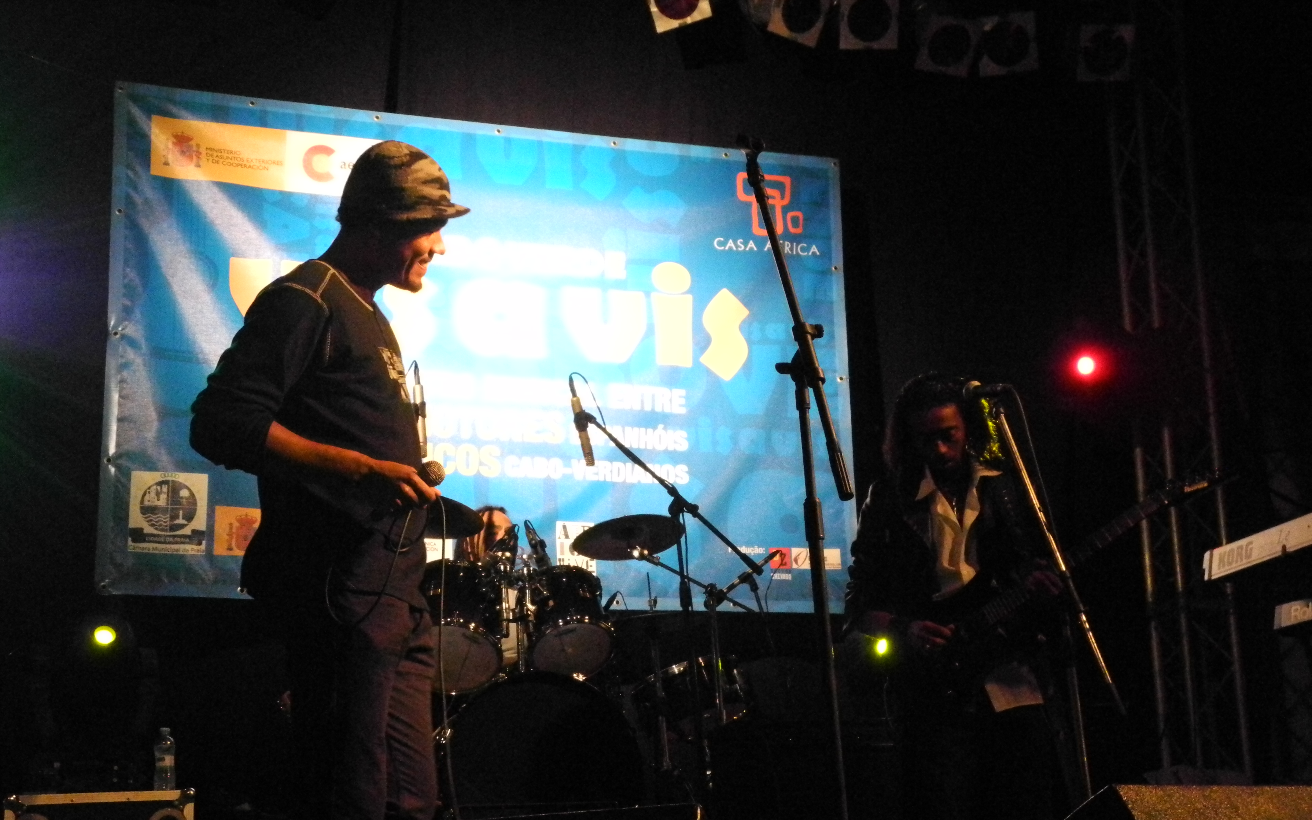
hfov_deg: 37.5
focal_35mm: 54
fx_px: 1931
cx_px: 646
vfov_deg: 24.0
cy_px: 477
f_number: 3.5
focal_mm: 10.7
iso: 1600
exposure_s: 1/169
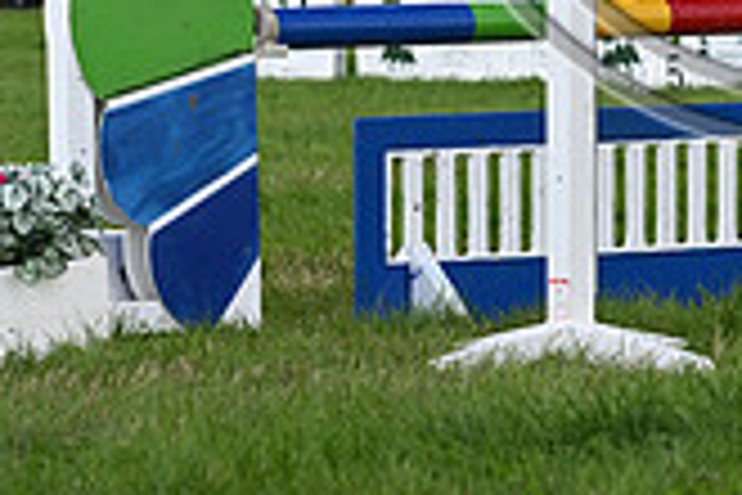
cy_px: -367
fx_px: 6245
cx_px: 800
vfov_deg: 4.5
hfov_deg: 6.8
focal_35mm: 303
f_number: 4.5
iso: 450
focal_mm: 86
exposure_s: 1/1250
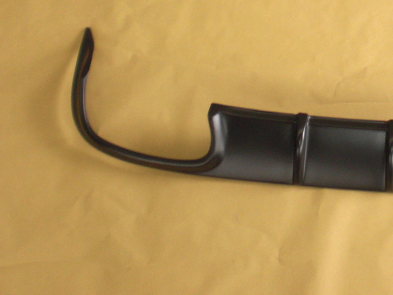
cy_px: 30
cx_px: 386
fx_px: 863
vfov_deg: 19.1
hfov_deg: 24.6
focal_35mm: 76
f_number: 3.1
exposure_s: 1/30
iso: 200
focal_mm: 6.3
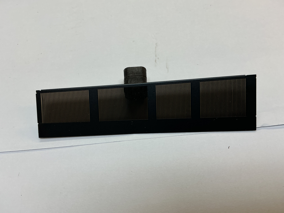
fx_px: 238
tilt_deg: -62.1
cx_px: 142
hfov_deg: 61.7
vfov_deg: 48.2
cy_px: 106
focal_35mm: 29
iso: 25
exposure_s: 1/100
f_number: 1.8
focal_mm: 3
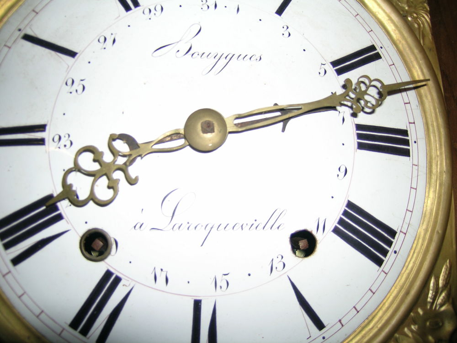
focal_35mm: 28
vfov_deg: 49.7
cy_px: 172
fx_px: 370
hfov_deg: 63.4
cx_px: 228
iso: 50
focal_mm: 5.8
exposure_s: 1/60.1
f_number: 2.8
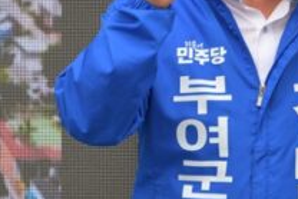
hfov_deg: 2.2
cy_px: 4
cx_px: 249
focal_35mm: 921
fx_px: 7629
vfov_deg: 1.5
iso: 200
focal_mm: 300
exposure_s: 1/400
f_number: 5.6
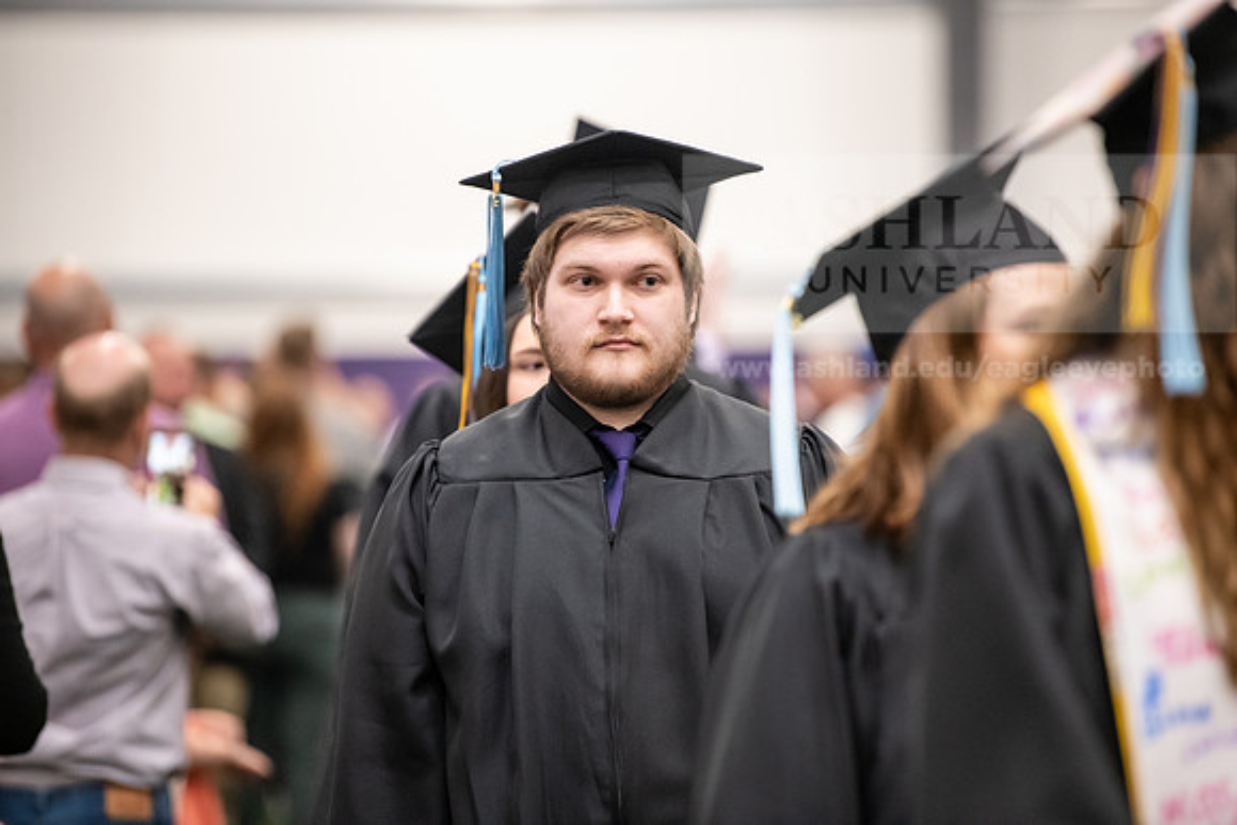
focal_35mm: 195
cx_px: 618
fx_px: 6702
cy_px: 412
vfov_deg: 7.0
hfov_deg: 10.5
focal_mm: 195
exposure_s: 1/200
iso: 3200
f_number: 3.2
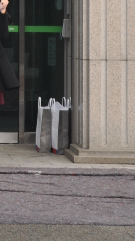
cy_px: -38
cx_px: -223
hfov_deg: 5.4
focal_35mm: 214
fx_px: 1362
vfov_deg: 9.9
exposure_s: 1/90
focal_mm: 26
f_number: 9.5
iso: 200
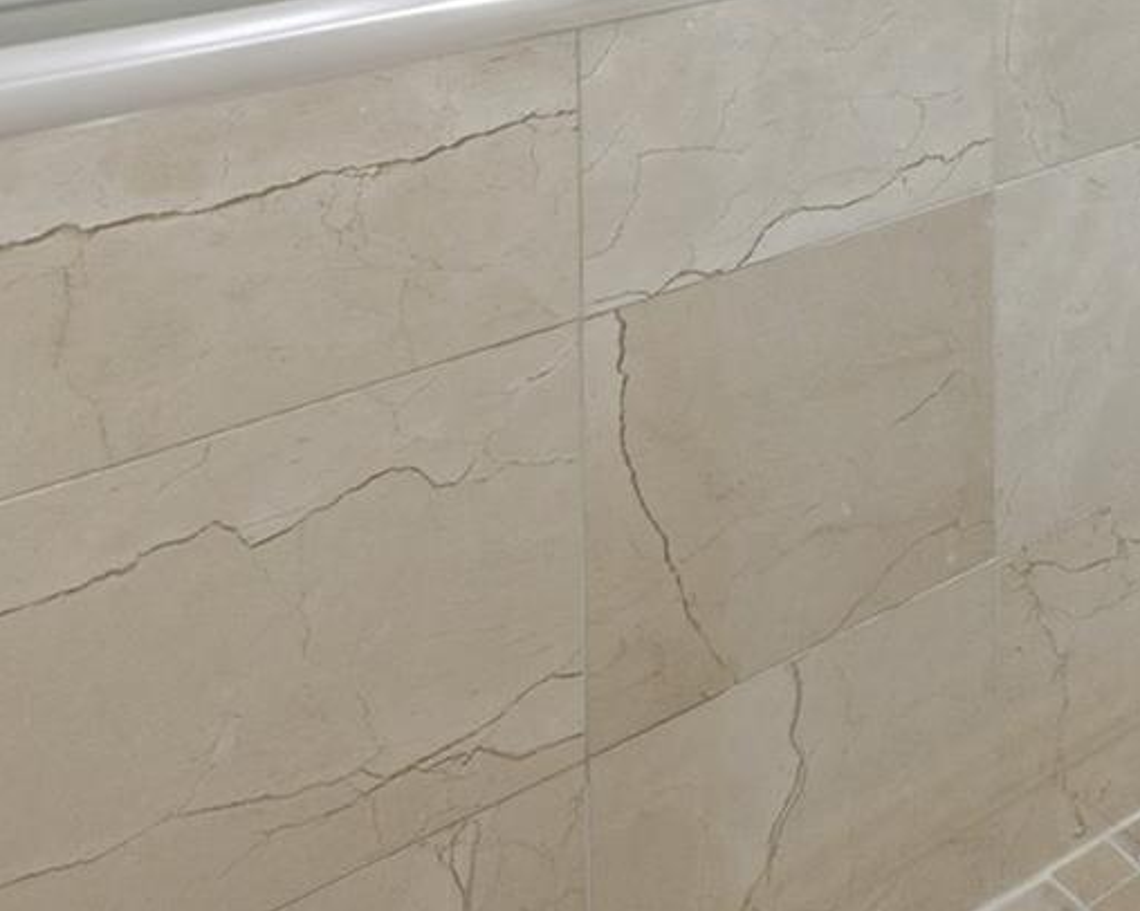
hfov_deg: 25.9
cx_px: 1721
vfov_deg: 22.7
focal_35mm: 53
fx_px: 1788
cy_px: -497
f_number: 9
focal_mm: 14
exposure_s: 1/60
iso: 100
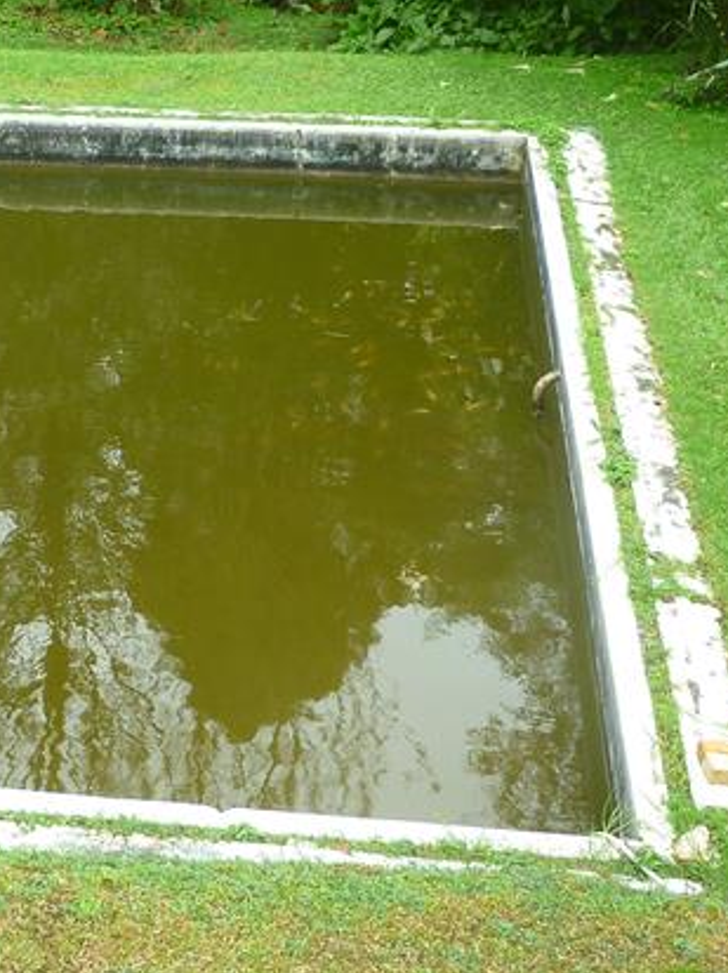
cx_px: 47
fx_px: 1797
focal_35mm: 64
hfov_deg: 22.2
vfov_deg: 30.2
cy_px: 403
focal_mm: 5.5
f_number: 2.8
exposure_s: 1/100
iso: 80
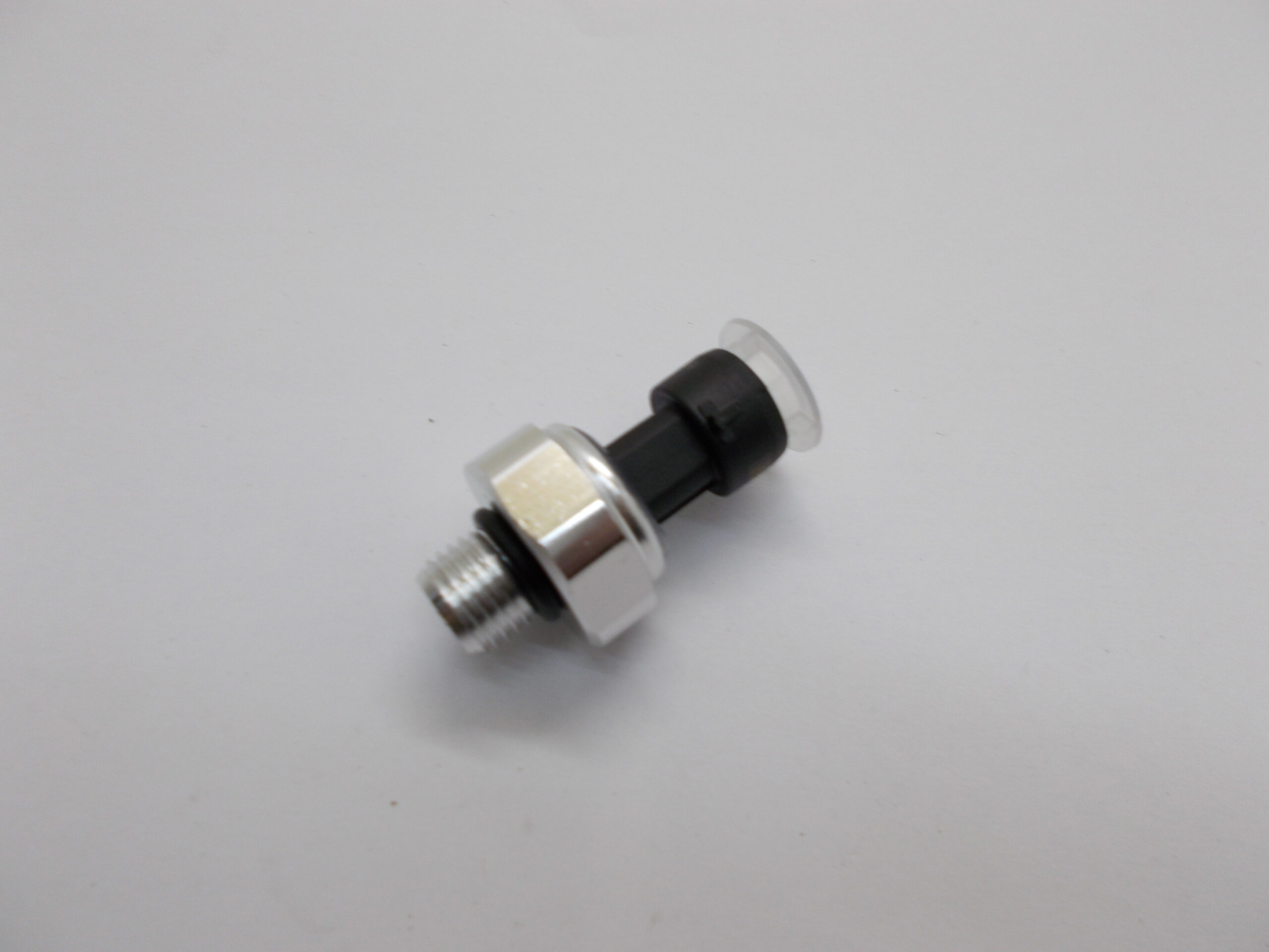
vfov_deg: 53.1
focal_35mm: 26
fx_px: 953
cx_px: 634
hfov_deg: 67.3
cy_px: 476
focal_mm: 4.6
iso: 80
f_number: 3.2
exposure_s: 1/30
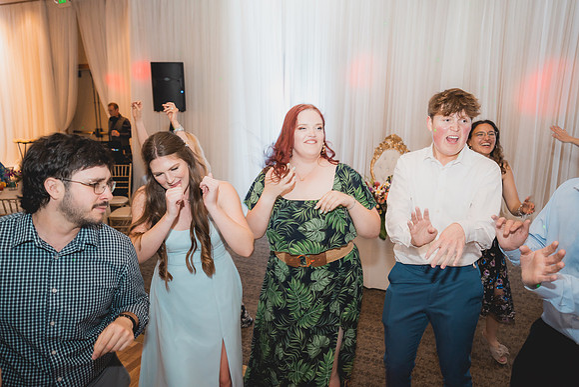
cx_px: 290
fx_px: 450
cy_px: 194
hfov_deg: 65.5
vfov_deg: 46.4
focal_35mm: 28
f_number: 2.8
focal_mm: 28
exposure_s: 1/40
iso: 2500
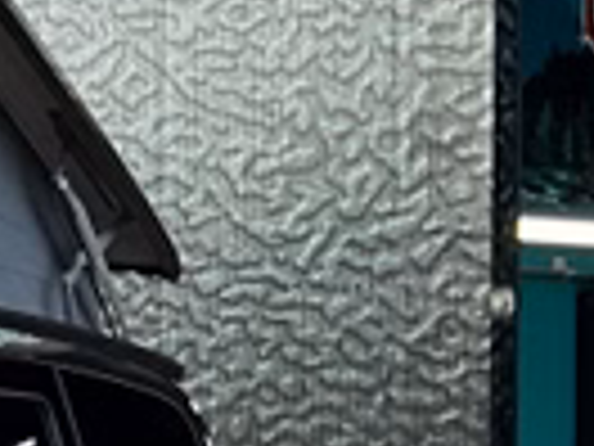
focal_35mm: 176
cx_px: -828
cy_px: 779
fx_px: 3020
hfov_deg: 9.9
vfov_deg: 8.2
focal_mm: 3
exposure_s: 1/540
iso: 25
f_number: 1.8
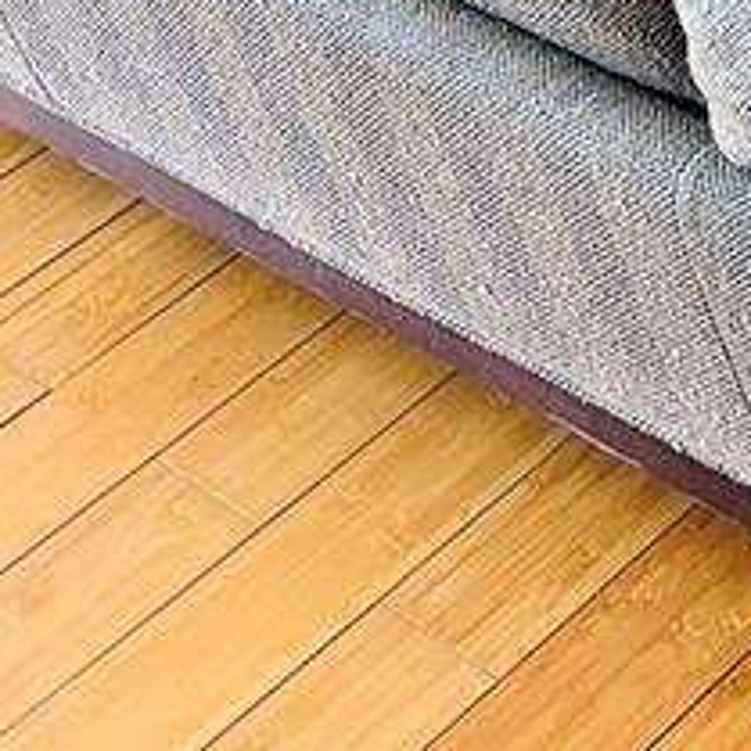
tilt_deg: -15.3
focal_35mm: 132
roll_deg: +4.2
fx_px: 3240
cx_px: 1498
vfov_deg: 10.7
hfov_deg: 11.8
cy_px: -1229
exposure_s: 1/121
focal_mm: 5.7
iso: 50
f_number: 1.5
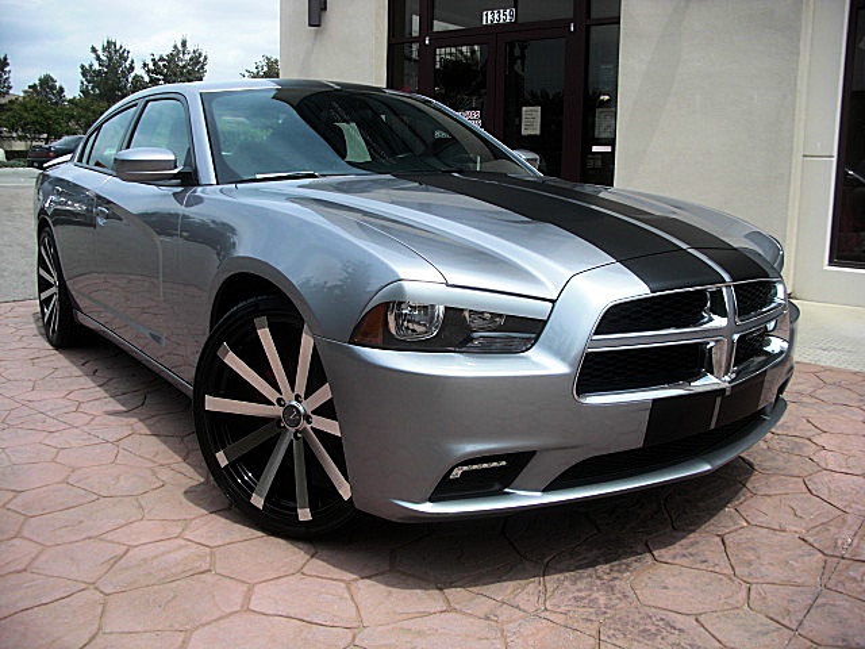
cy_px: 324
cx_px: 432
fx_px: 900
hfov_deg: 51.4
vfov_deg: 39.7
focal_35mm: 36
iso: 50
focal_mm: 6.3
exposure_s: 1/800
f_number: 2.8
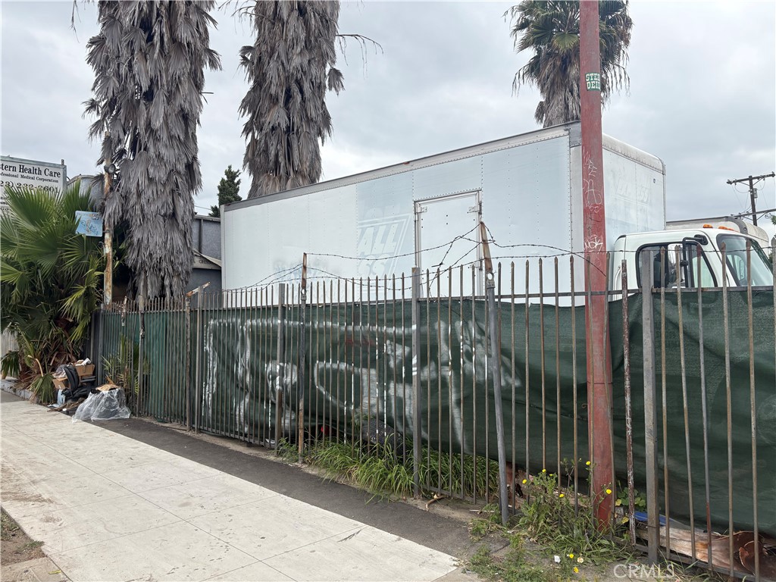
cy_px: 291
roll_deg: +0.0
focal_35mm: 26
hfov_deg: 67.3
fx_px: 583
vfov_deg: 53.1
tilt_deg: +4.5
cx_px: 388
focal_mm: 5.96
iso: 50
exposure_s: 1/2747
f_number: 1.6
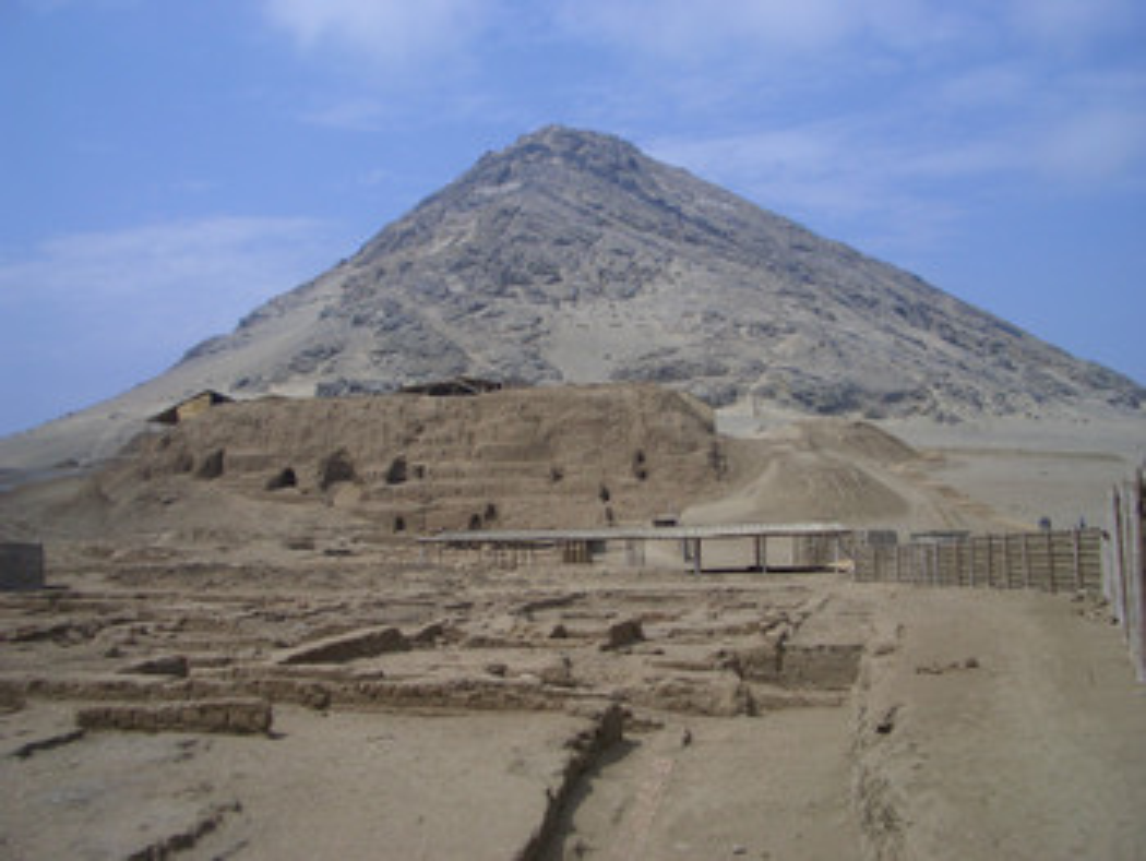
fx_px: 1160
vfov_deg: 40.7
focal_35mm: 35
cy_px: 430
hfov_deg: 52.6
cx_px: 573
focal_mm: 5.8
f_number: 4.3
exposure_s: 1/1600
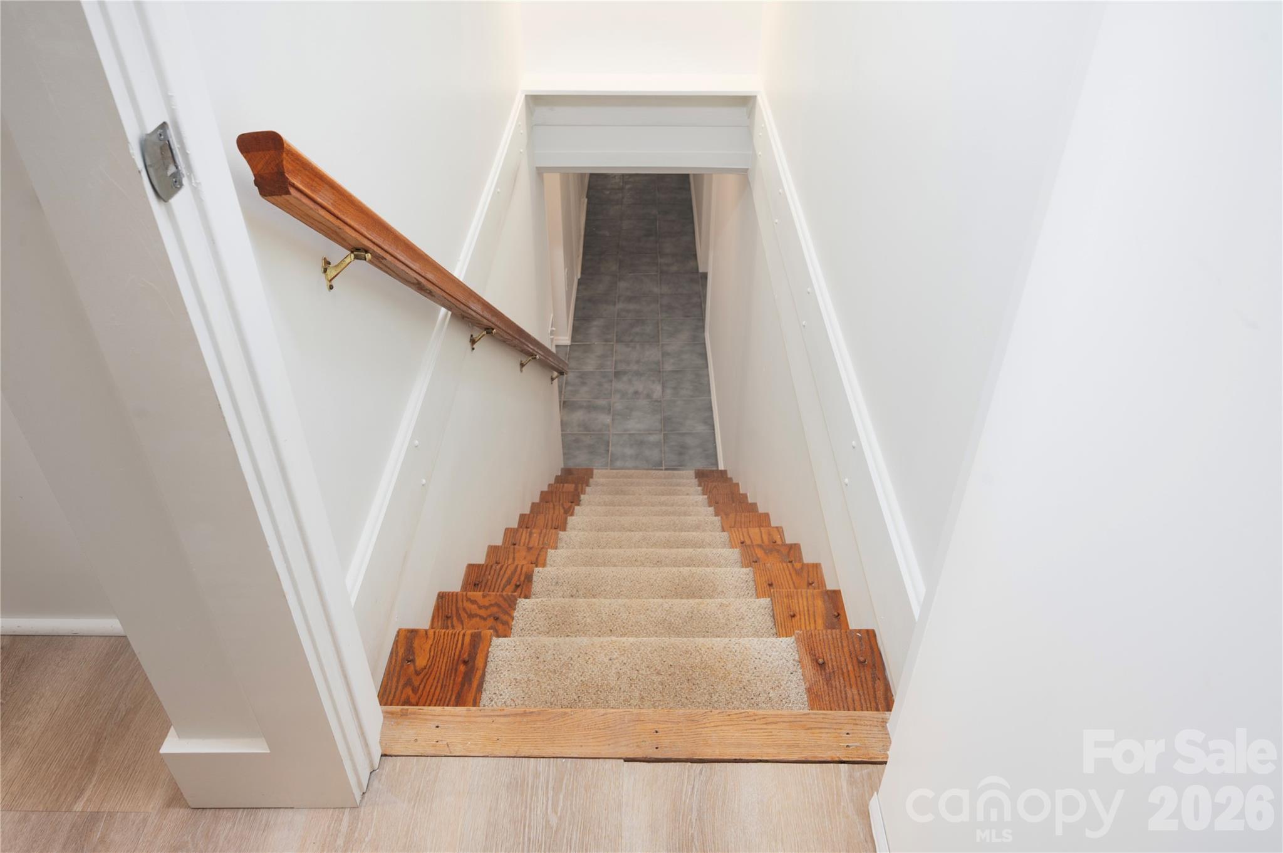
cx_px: 642
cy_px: 426
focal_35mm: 23
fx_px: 819
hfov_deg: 76.1
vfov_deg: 55.0
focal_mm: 23
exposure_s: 1/13
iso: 400
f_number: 8
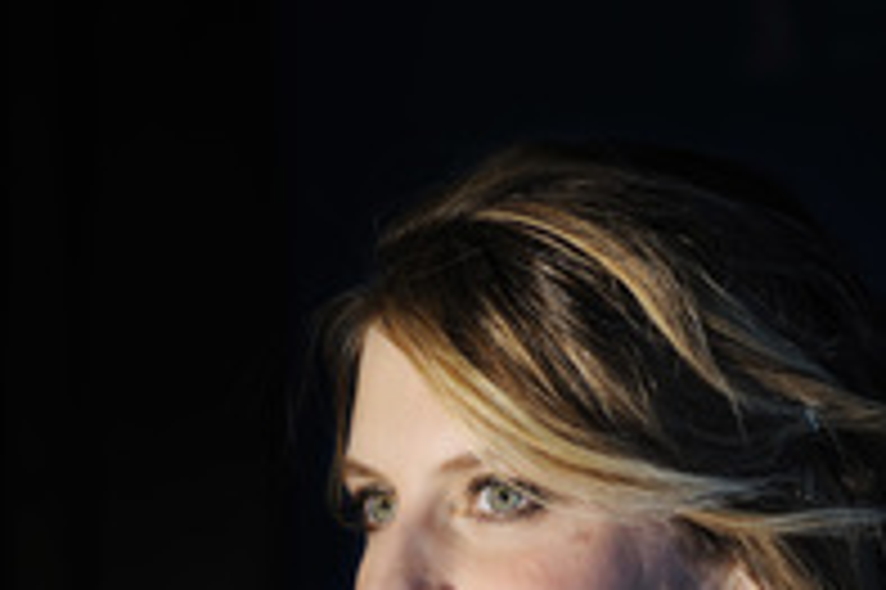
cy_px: 626
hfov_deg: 4.5
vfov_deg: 3.0
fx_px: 11238
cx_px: 16
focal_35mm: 457
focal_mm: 200
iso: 400
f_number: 8
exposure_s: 1/200
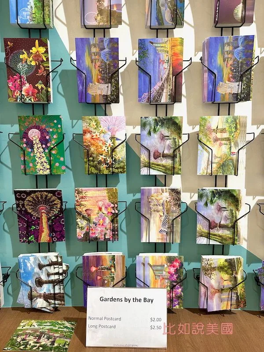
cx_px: 132
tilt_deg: -5.0
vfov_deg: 71.6
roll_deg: +0.8
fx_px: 244
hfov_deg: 56.8
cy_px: 176
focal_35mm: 24
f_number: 1.78
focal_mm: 6.86
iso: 200
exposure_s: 1/100
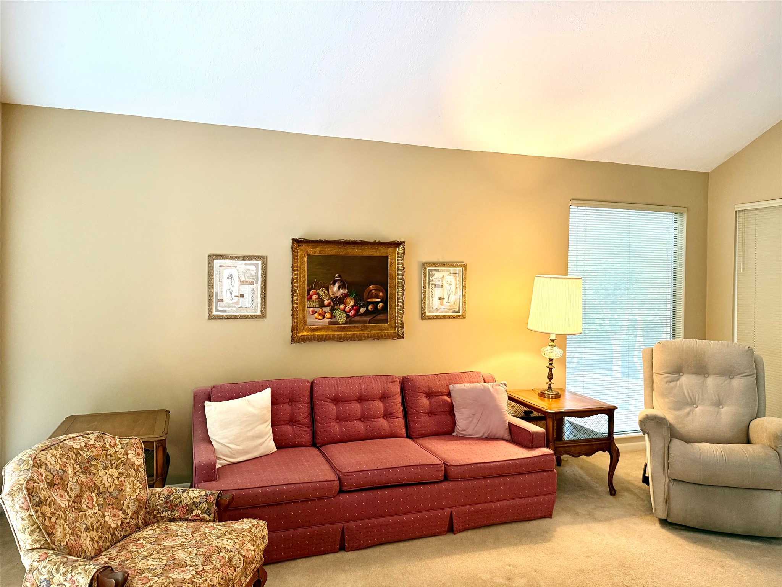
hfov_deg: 71.6
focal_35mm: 24
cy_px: 294
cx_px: 391
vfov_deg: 56.8
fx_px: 542
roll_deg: -0.2
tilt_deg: +0.7
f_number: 1.78
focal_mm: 6.76
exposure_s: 1/60
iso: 250
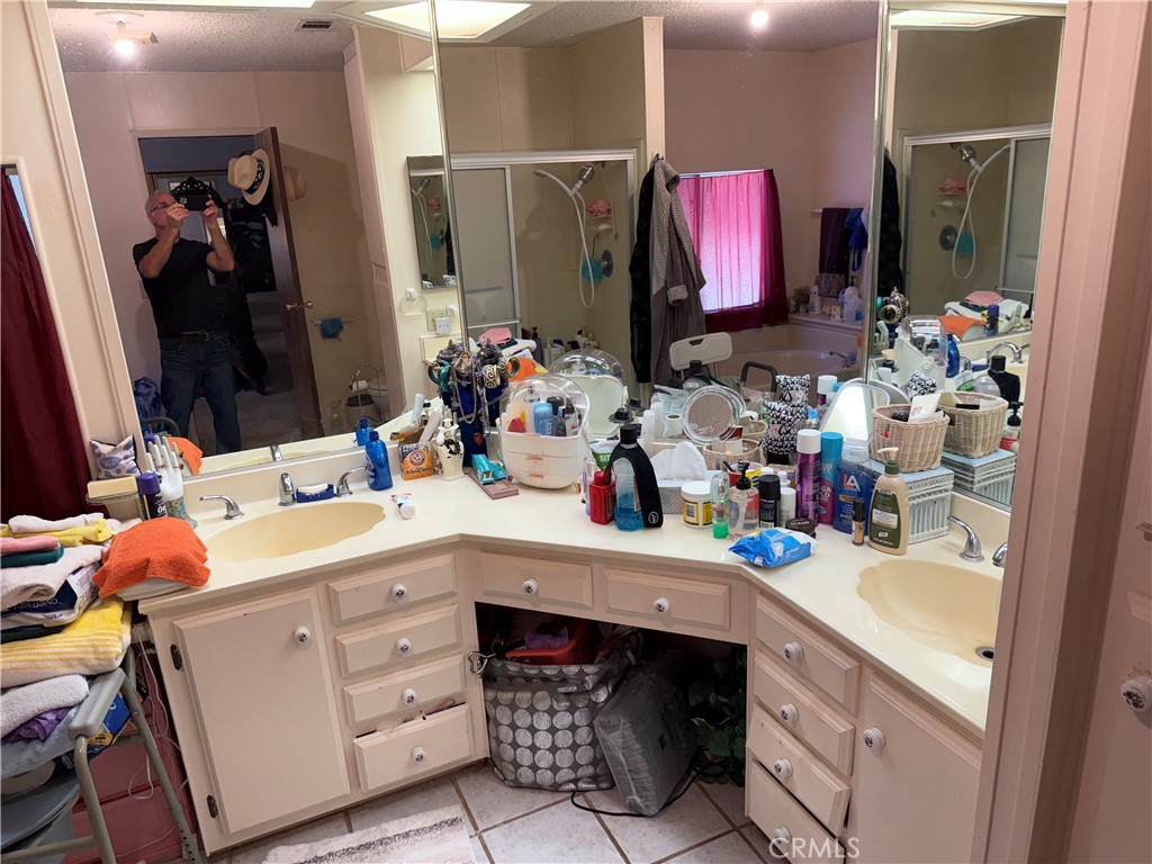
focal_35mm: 24
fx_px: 799
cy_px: 432
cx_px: 576
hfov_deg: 71.6
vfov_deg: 56.8
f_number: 1.78
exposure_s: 1/120
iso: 200
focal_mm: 6.76
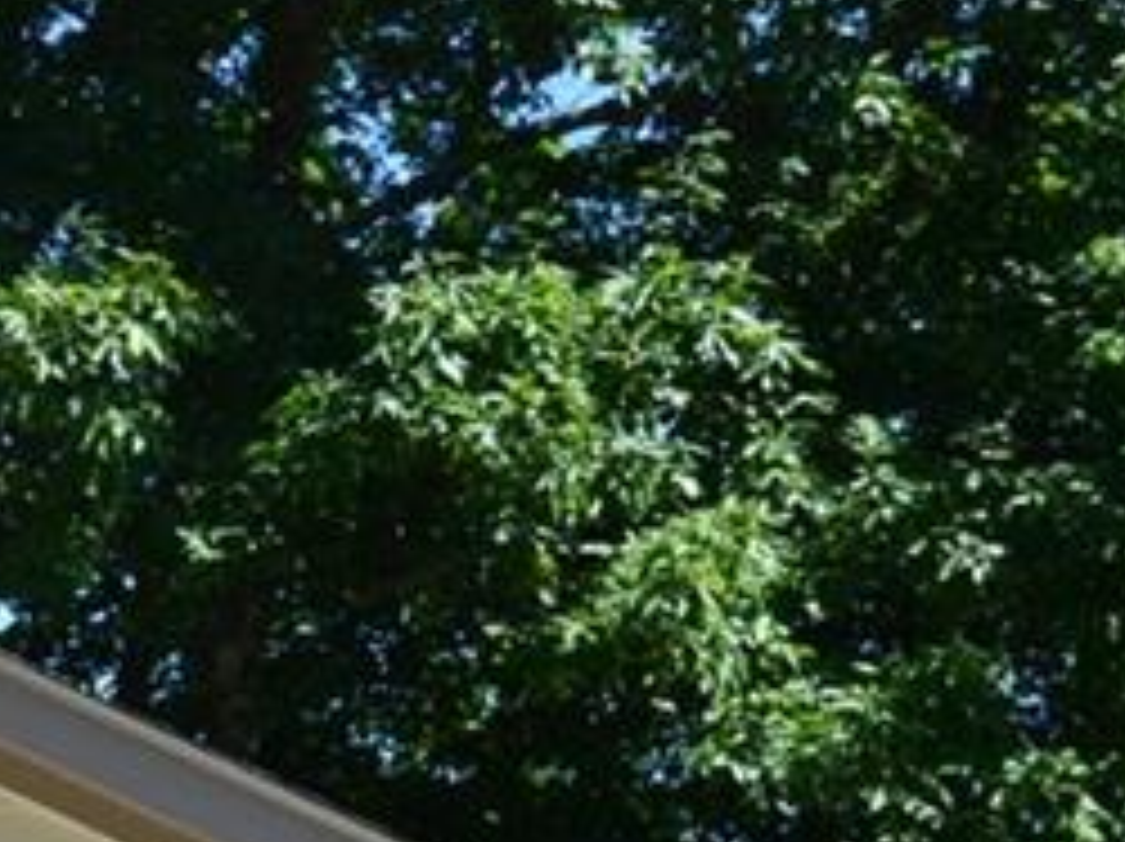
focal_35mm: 142
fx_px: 4610
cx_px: -796
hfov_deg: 12.8
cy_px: 1184
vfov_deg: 10.2
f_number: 11
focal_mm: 24
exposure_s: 1/400
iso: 400
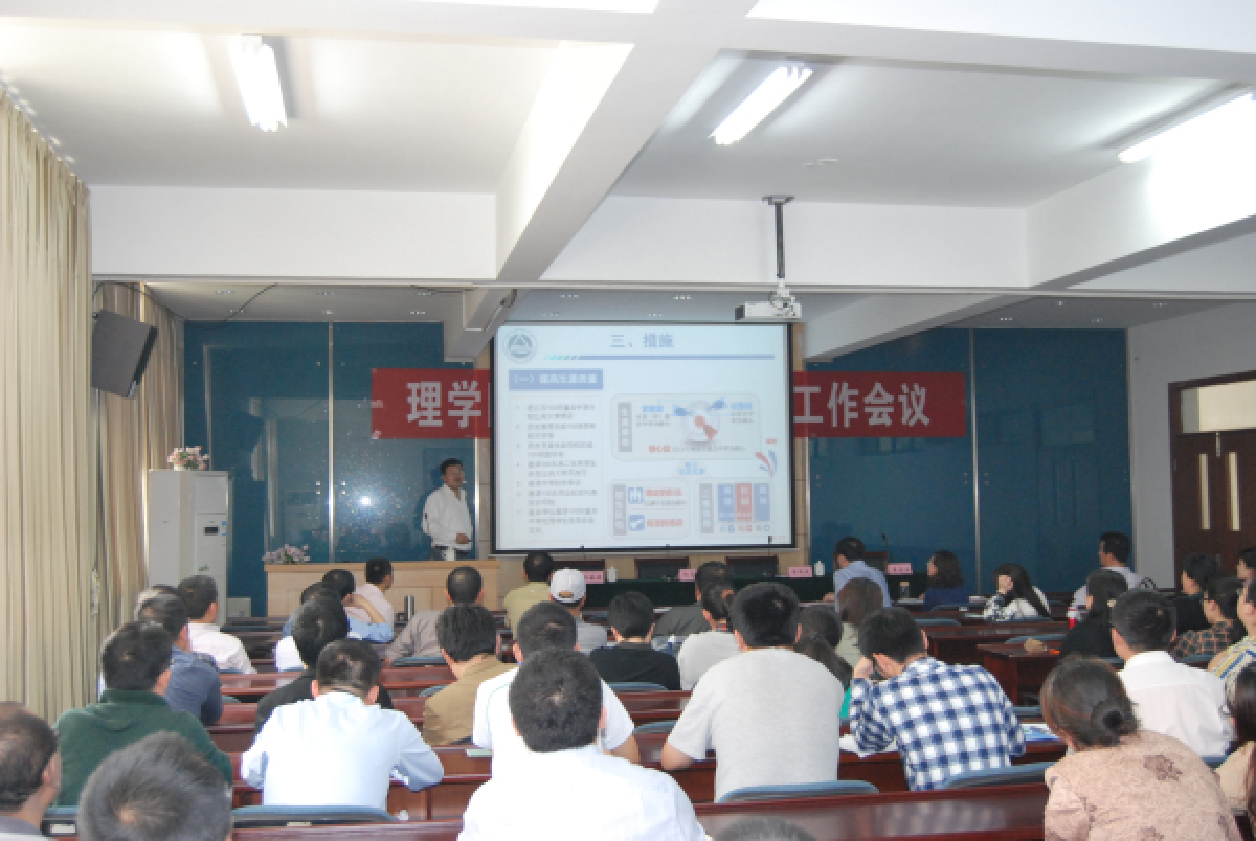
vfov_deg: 34.3
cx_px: 628
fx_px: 1363
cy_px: 420
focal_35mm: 39
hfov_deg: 49.5
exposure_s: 1/60
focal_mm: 26
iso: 800
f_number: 5
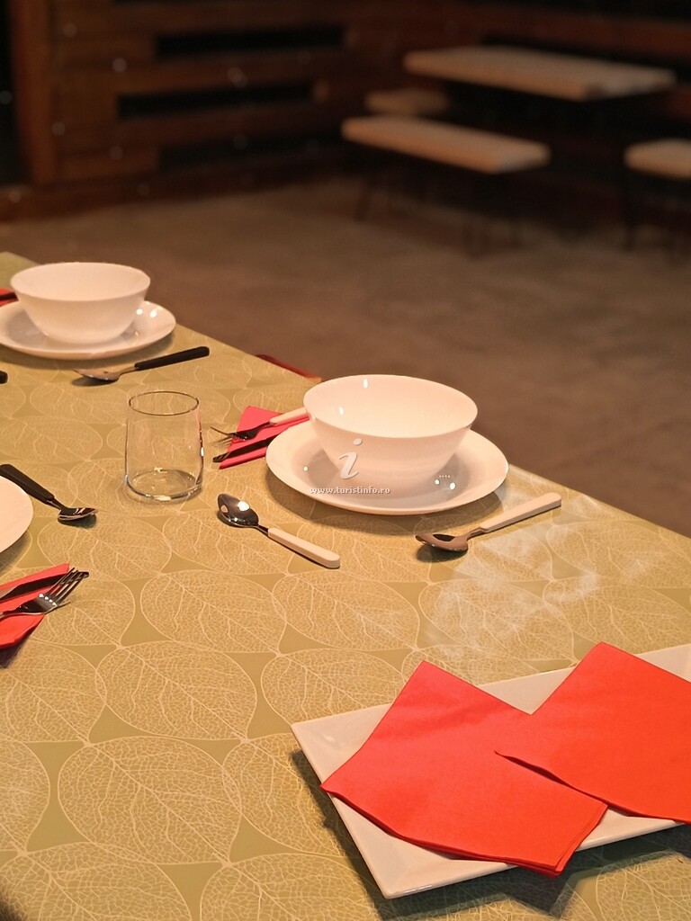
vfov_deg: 39.7
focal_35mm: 48
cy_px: 460
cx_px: 346
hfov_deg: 30.3
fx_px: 1278
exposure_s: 1/33.3
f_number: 4
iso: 678
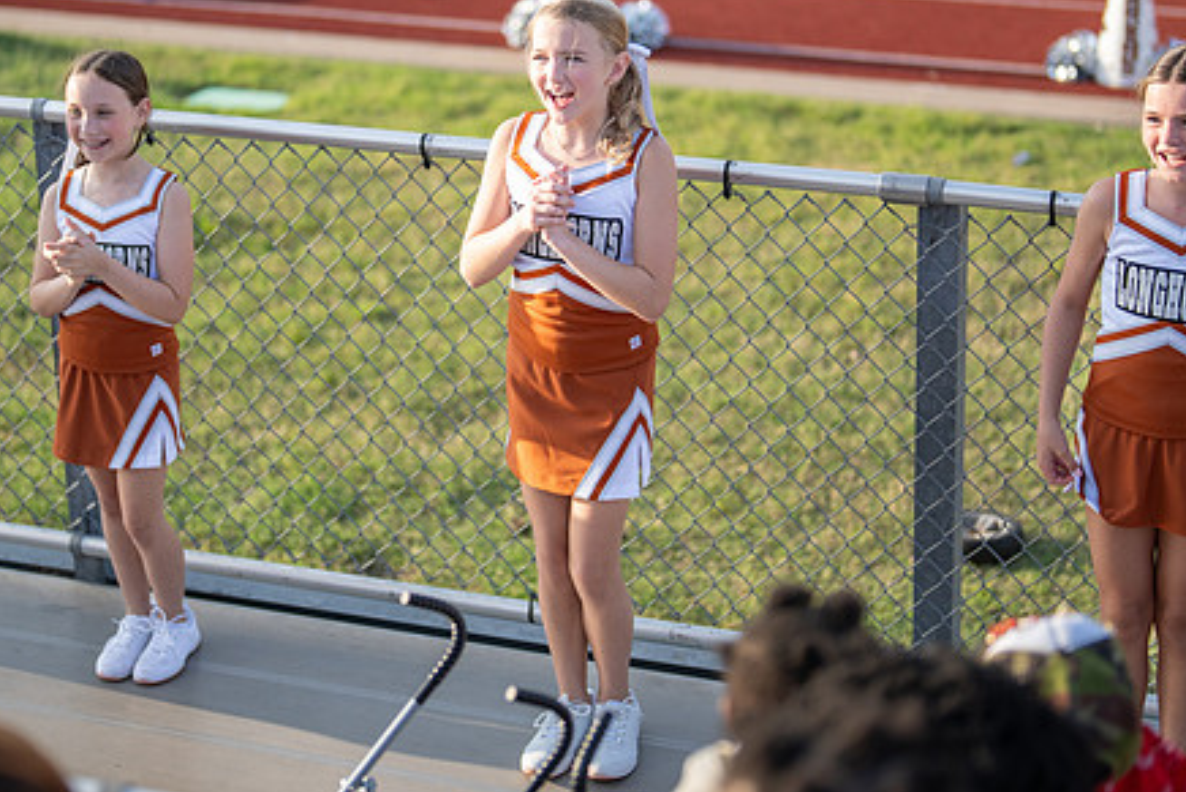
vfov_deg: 15.3
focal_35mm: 89
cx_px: 533
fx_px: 2933
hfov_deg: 22.9
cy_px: 263
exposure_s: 1/3200
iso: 100
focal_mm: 50
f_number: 1.2
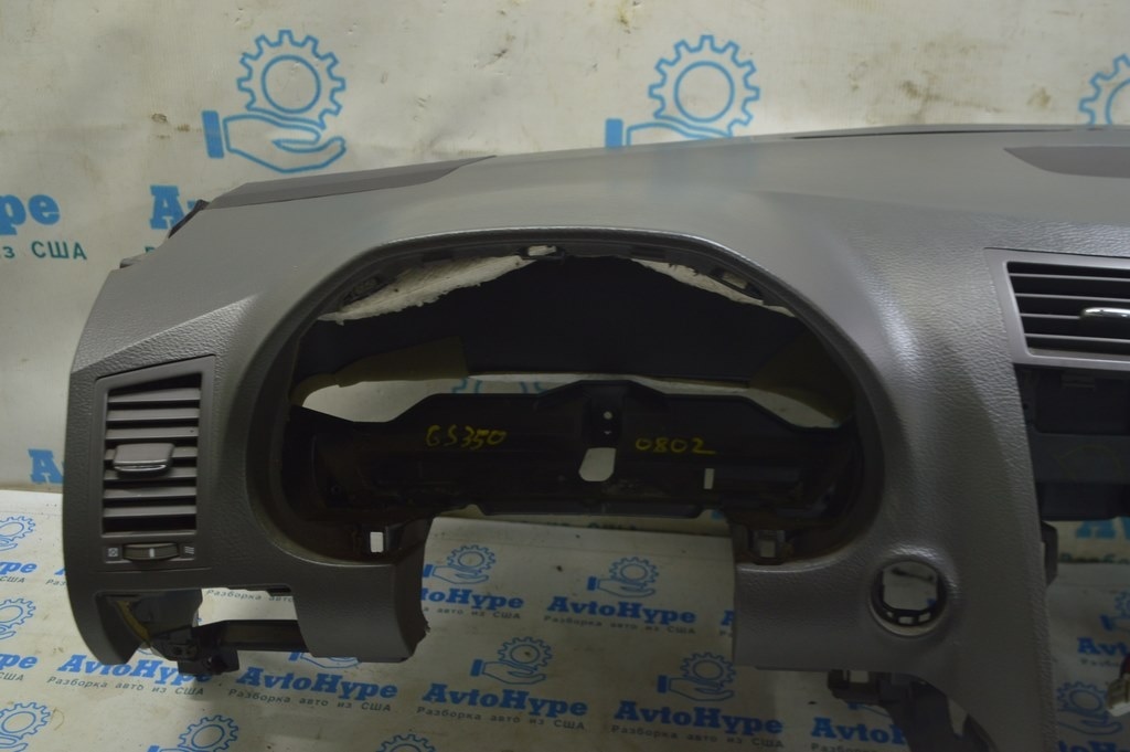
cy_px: 376
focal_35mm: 38
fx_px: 1176
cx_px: 565
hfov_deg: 51.3
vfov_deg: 35.4
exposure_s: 1/20
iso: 400
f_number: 5.6
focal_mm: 25
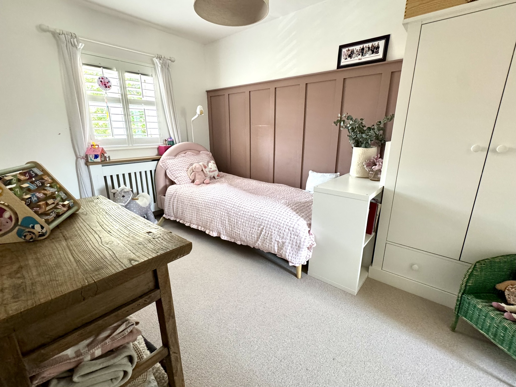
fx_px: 209
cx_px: 258
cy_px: 194
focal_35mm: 14
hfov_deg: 102.1
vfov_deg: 85.7
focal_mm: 2.22
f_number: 2.2
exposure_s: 1/60
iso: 320
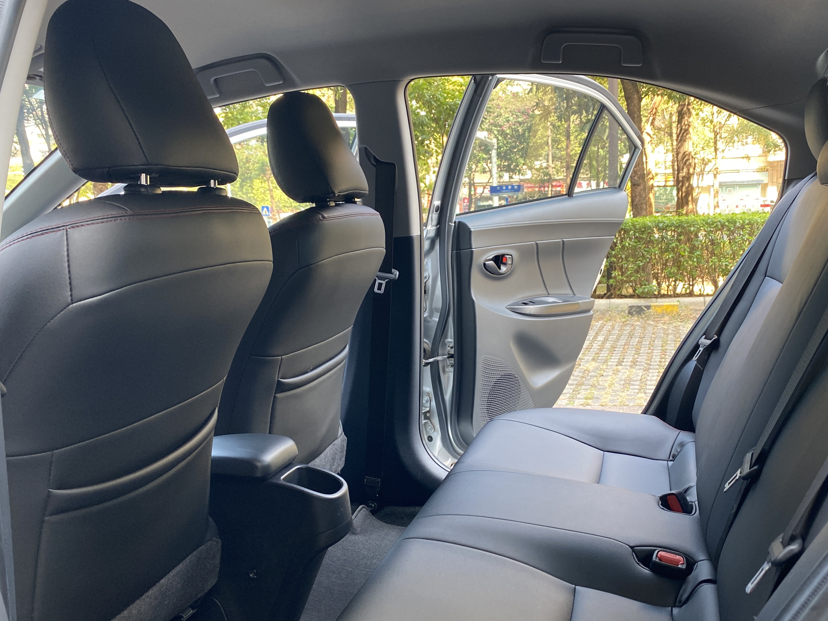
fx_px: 789
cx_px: 483
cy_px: 366
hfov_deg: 55.1
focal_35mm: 33
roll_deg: +2.2
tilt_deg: -10.8
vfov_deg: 42.8
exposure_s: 1/110
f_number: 1.8
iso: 125
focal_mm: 4.25
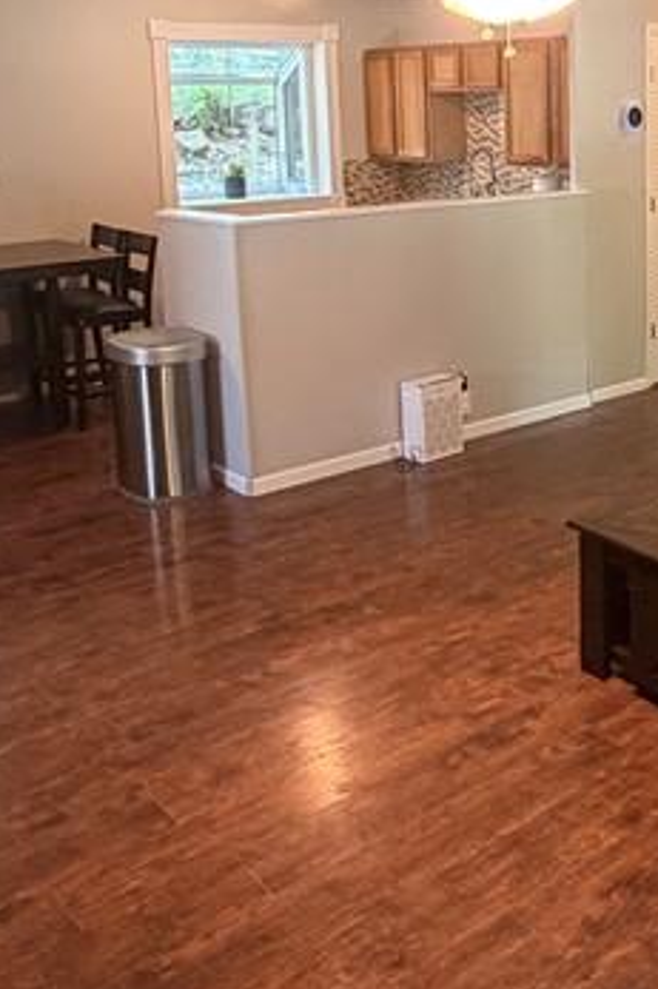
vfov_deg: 44.2
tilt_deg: -7.9
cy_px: 268
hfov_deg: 29.9
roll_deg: +1.2
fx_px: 1180
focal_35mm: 43
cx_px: 581
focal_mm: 2.22
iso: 400
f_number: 2.2
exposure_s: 1/60
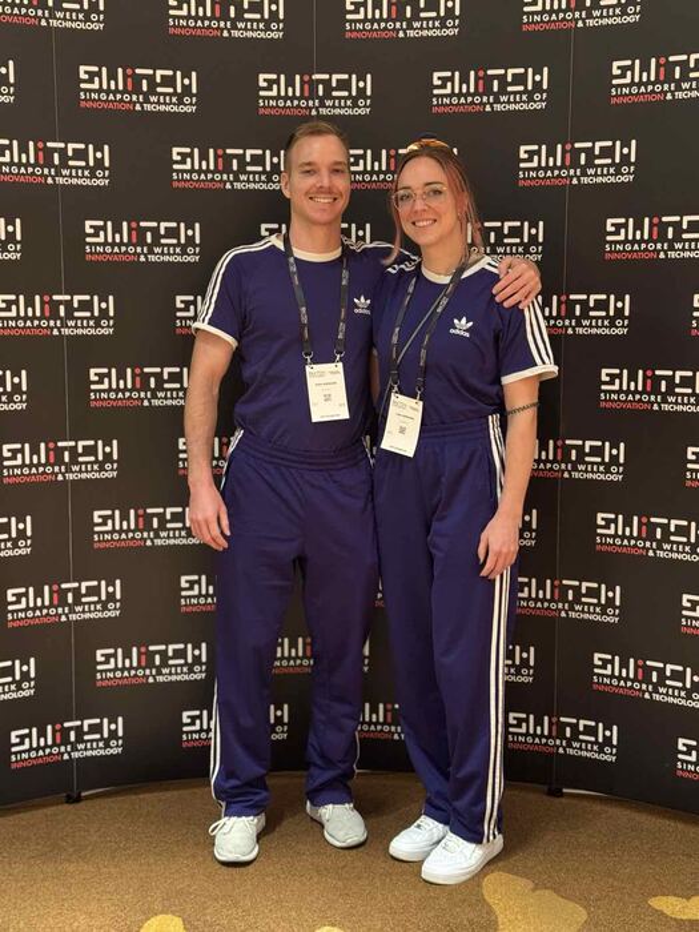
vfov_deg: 39.7
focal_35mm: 48
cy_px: 466
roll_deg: +0.1
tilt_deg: -8.2
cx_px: 350
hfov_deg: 30.3
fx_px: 1292
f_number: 1.78
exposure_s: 1/33
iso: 320
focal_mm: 6.76
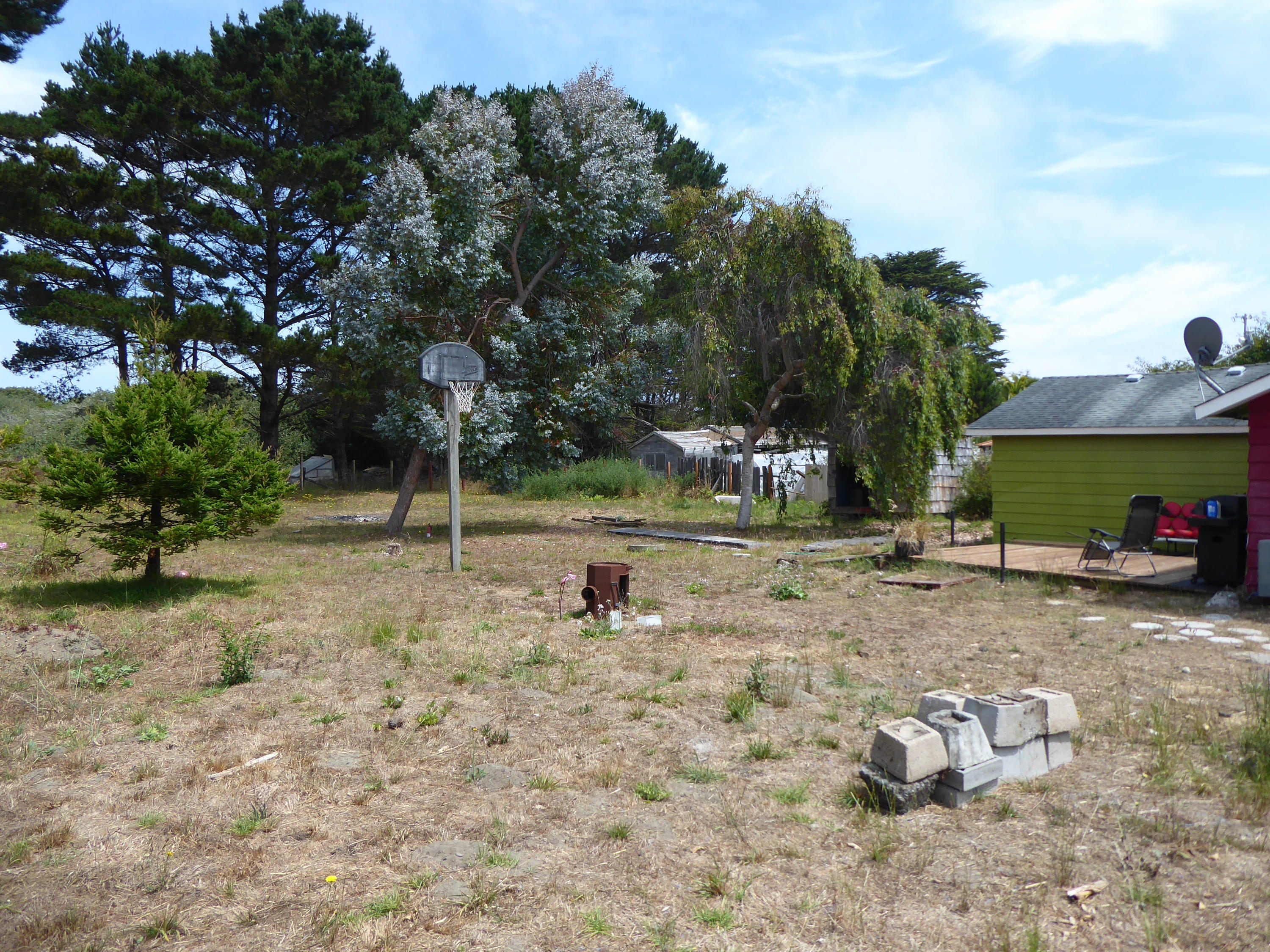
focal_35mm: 25
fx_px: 917
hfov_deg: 69.4
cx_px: 635
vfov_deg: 54.9
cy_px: 476
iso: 80
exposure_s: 1/500
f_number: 3.3
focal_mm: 4.3
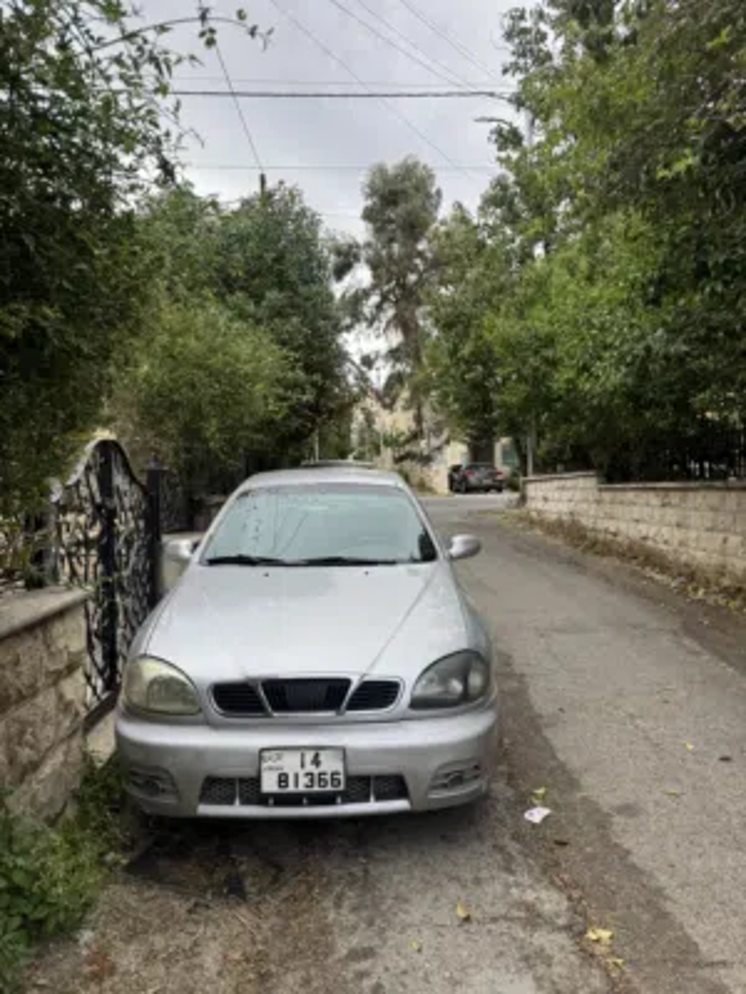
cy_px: 497
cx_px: 373
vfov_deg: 71.6
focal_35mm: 24
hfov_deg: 56.8
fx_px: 690
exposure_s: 1/2041
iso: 80
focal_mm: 6.76
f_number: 1.78
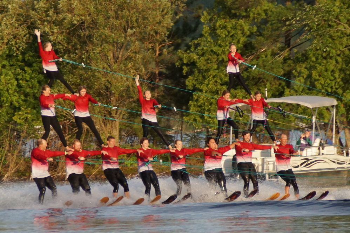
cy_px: 116
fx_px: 3647
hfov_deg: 5.5
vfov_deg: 3.7
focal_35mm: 375
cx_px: 175
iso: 640
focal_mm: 250
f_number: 6.3
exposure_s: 1/400
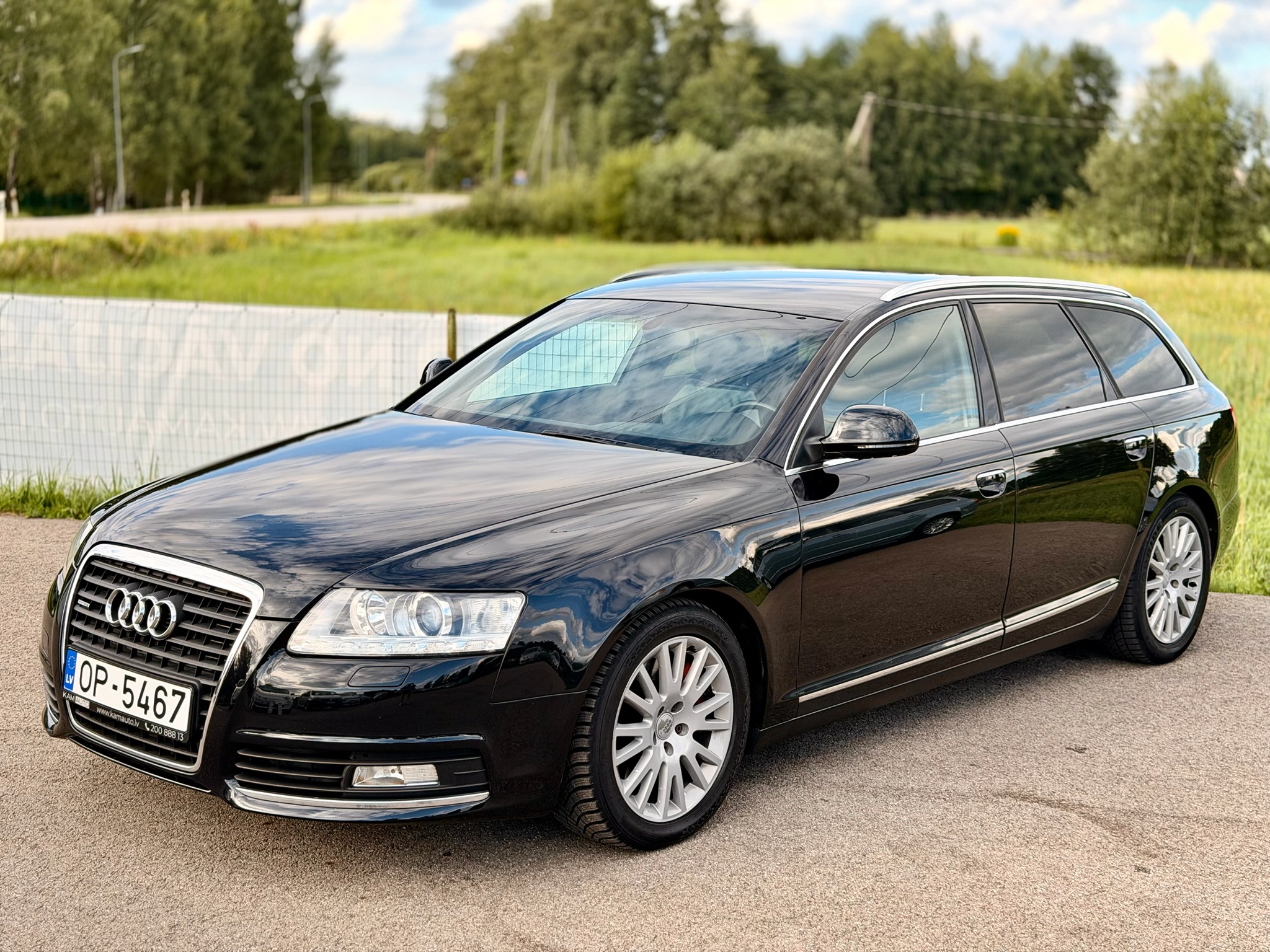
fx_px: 1761
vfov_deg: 30.3
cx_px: 635
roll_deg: -1.3
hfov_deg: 39.7
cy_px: 476
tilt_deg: -10.1
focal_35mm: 48
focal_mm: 6.76
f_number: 1.78
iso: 64
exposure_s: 1/1222
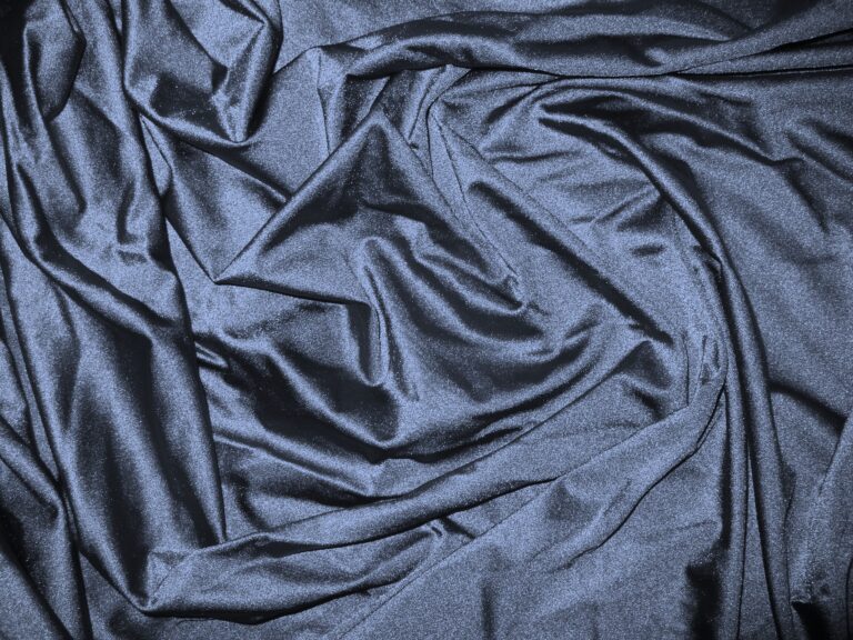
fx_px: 912
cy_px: 320
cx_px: 426
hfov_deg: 50.1
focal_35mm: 37
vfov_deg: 38.7
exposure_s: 1/30
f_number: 2.8
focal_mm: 6.1
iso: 100
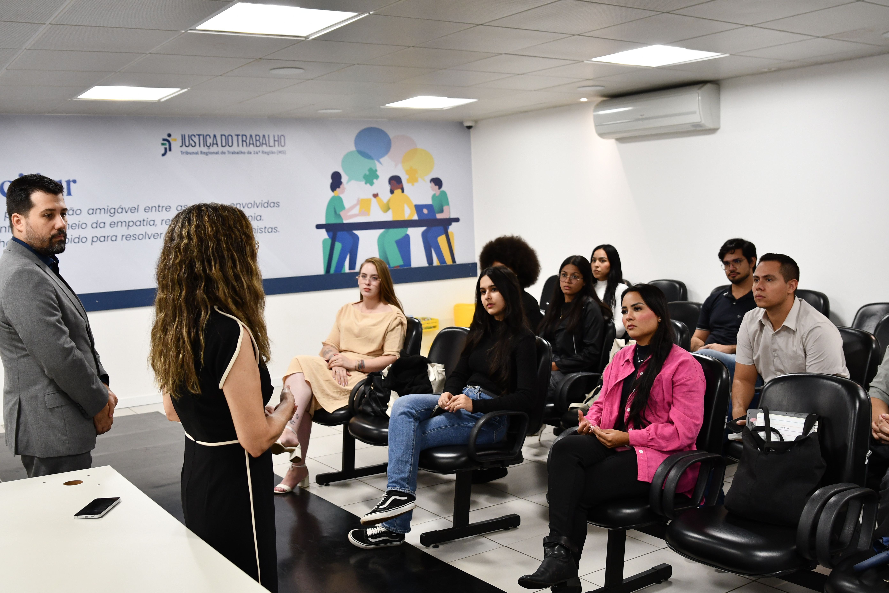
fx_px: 889
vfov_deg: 36.9
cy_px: 296
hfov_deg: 53.1
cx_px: 444
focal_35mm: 36
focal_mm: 24
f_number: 2.8
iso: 800
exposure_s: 1/160
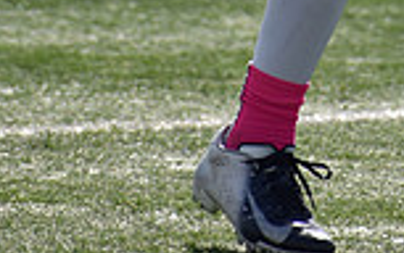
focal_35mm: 1737
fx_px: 19146
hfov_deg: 1.2
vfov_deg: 0.8
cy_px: -501
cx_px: 416
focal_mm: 300
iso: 400
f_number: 6.3
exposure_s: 1/1600
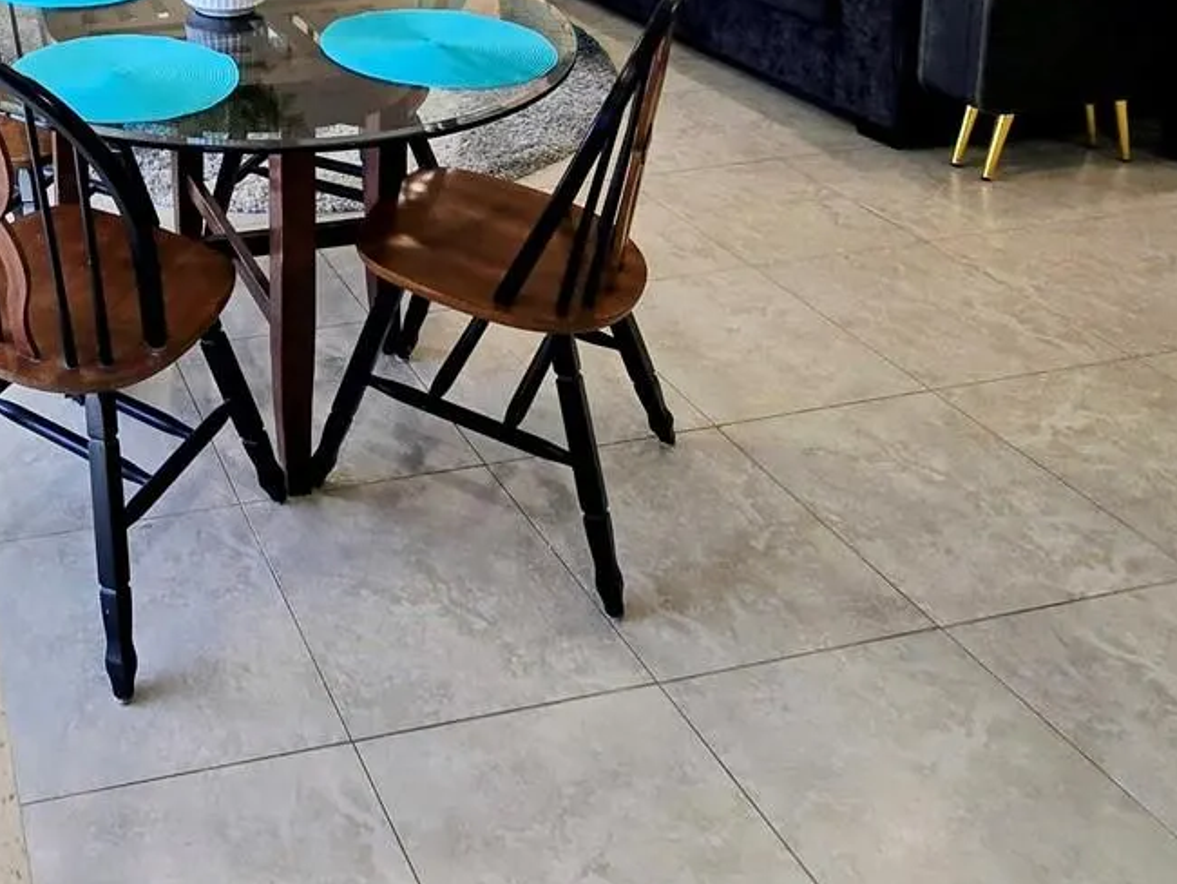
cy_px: -167
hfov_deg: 48.3
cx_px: 36
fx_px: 1088
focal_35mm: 32
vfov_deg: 35.3
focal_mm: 2.2
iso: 80
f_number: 2.2
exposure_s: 1/120
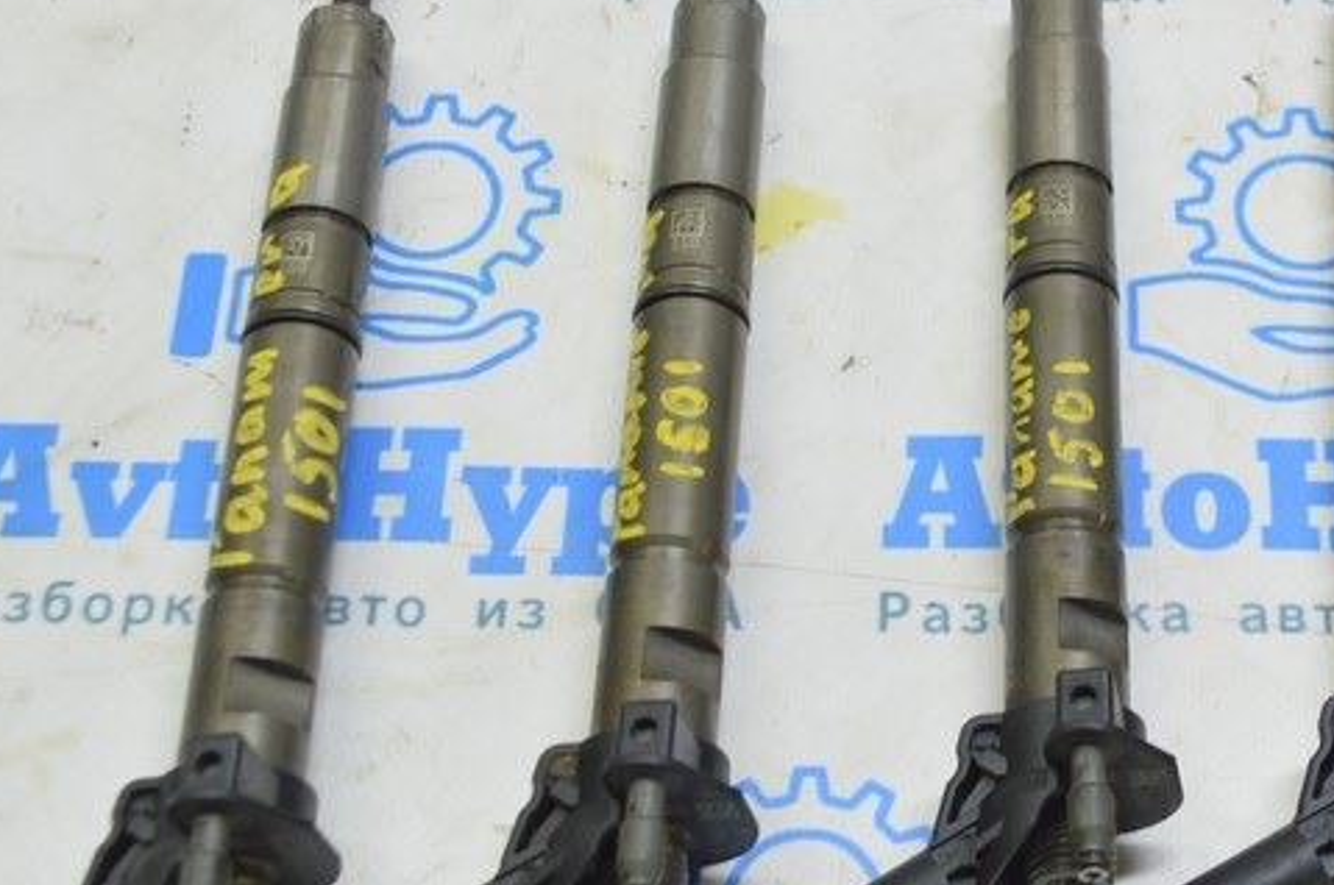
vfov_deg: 17.7
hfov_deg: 26.0
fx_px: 2849
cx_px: 1005
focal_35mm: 77
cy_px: 366
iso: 400
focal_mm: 24
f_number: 5.6
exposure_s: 1/20
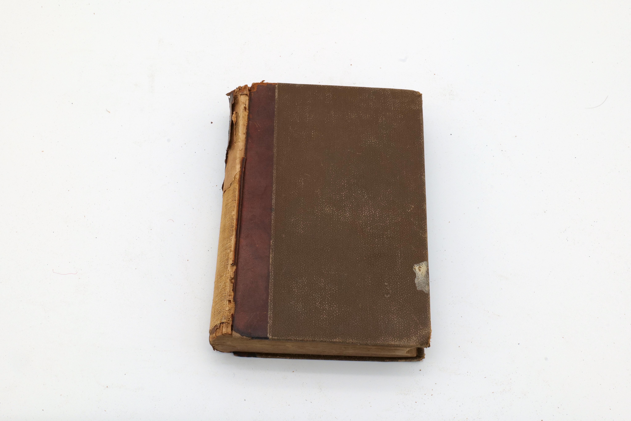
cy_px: 210
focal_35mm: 50
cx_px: 316
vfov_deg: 27.0
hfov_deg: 39.6
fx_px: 876
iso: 2000
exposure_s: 1/80
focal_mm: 50
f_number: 22
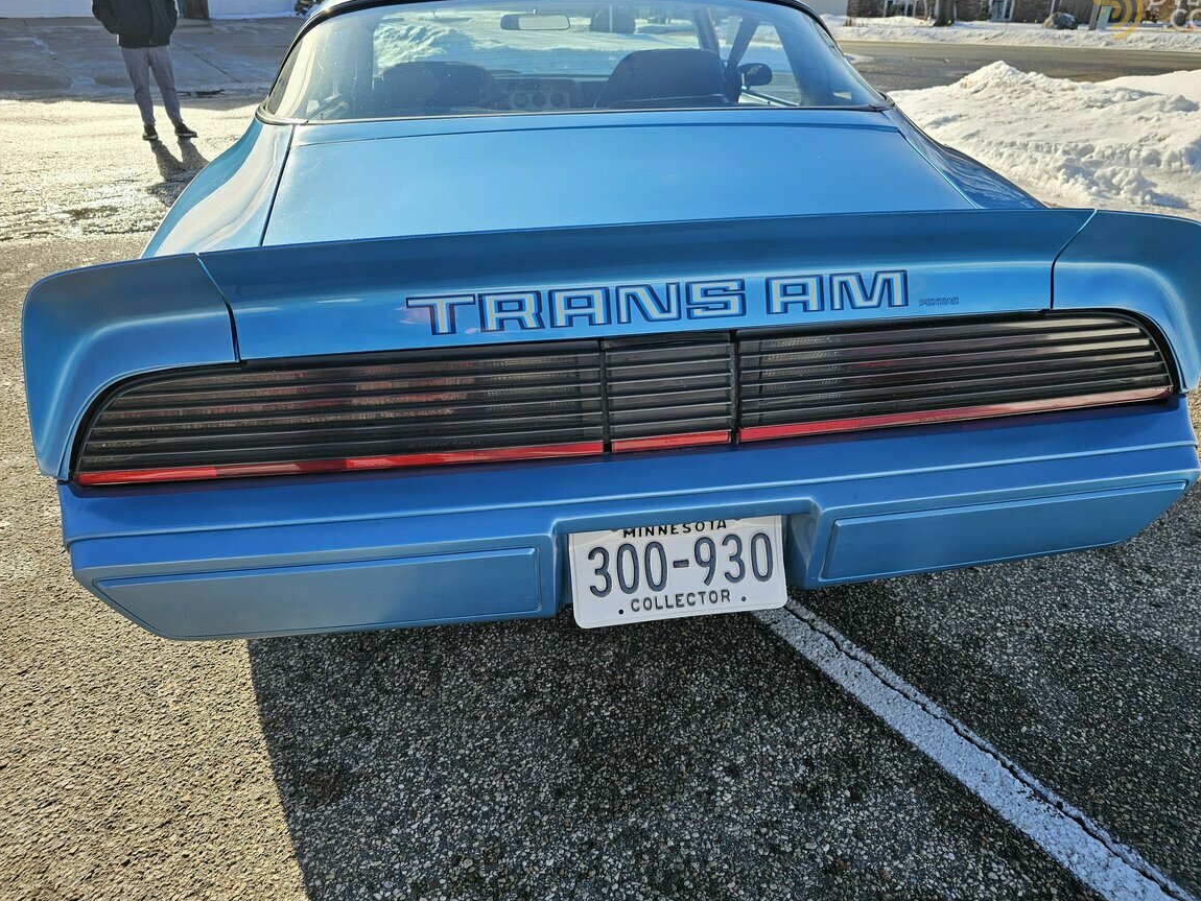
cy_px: 437
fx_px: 833
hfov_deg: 71.6
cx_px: 617
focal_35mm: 24
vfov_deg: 56.8
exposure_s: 1/501
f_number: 1.7
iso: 16
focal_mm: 6.3
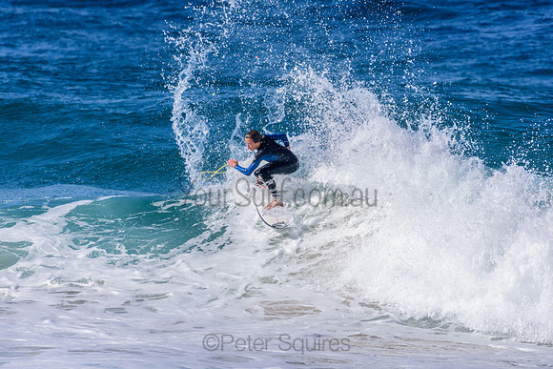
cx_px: 276
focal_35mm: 750
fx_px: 11523
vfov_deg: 1.8
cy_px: 184
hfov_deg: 2.7
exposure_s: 1/2000
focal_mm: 500
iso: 200
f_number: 5.6
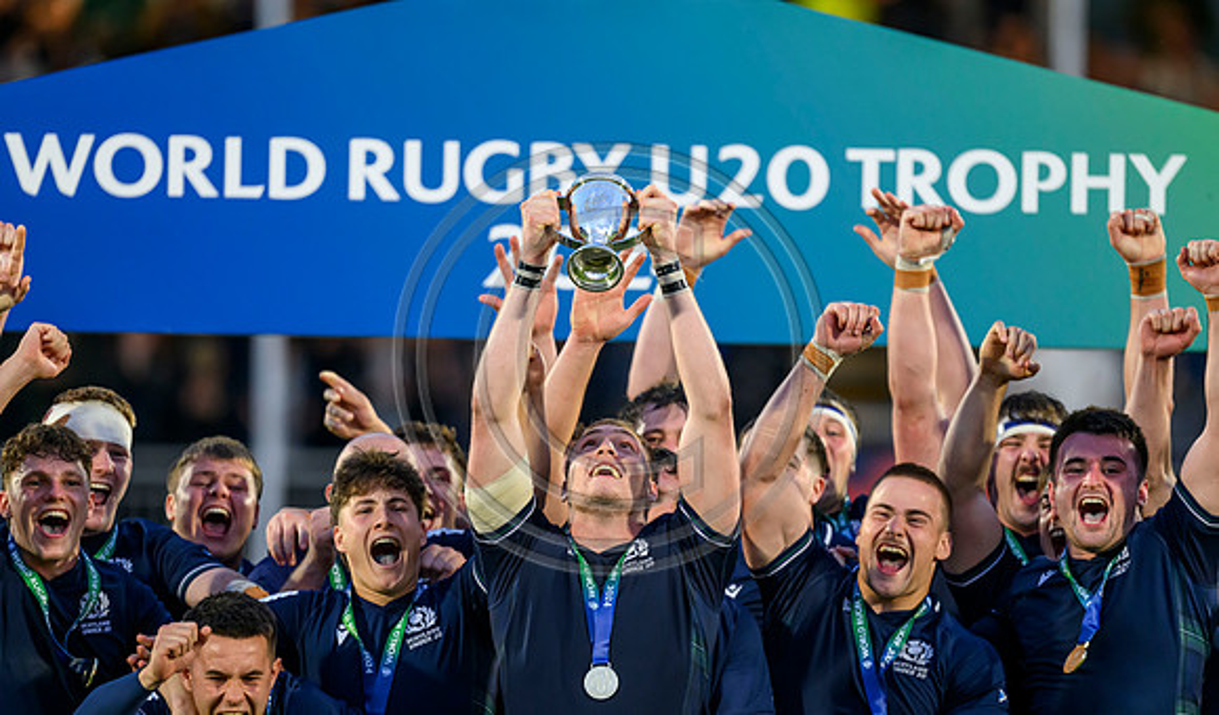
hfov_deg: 5.1
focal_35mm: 423
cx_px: 609
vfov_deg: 3.0
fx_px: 13810
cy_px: 309
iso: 3200
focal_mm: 400
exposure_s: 1/1000
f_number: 3.2
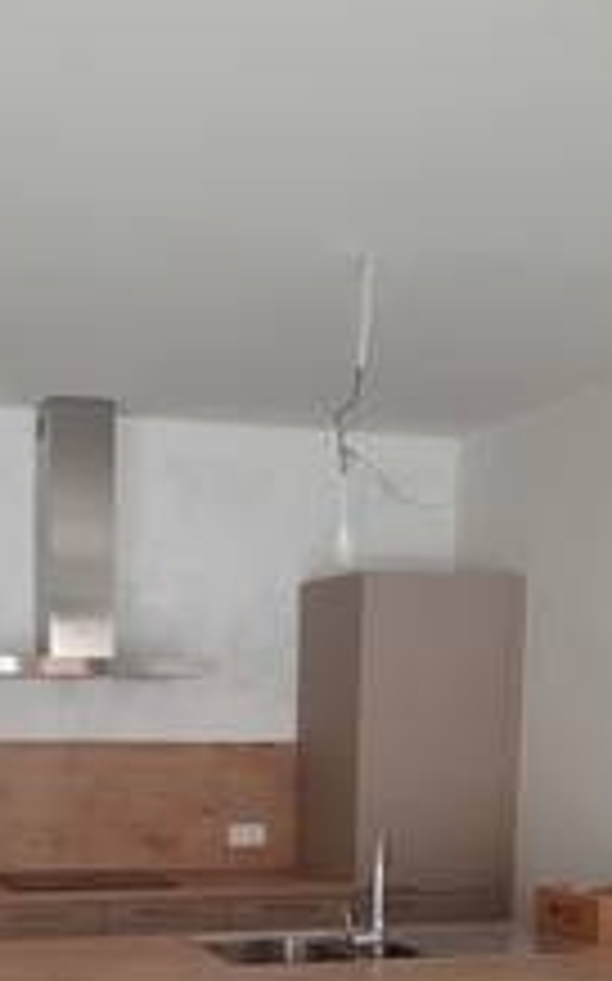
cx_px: 166
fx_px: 1390
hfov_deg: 24.6
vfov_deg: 36.4
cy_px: 889
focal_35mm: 52
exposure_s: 1/60
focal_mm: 4.6
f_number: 2
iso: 200
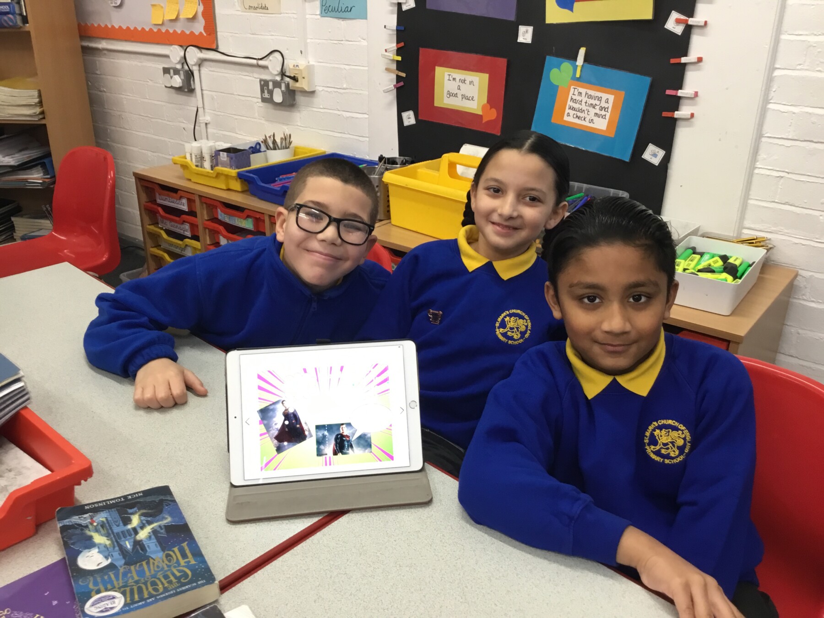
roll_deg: -0.4
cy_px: 309
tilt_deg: -23.1
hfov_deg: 58.4
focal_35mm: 31
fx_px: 738
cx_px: 412
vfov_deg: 45.4
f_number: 2.4
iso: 100
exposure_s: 1/33
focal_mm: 3.3
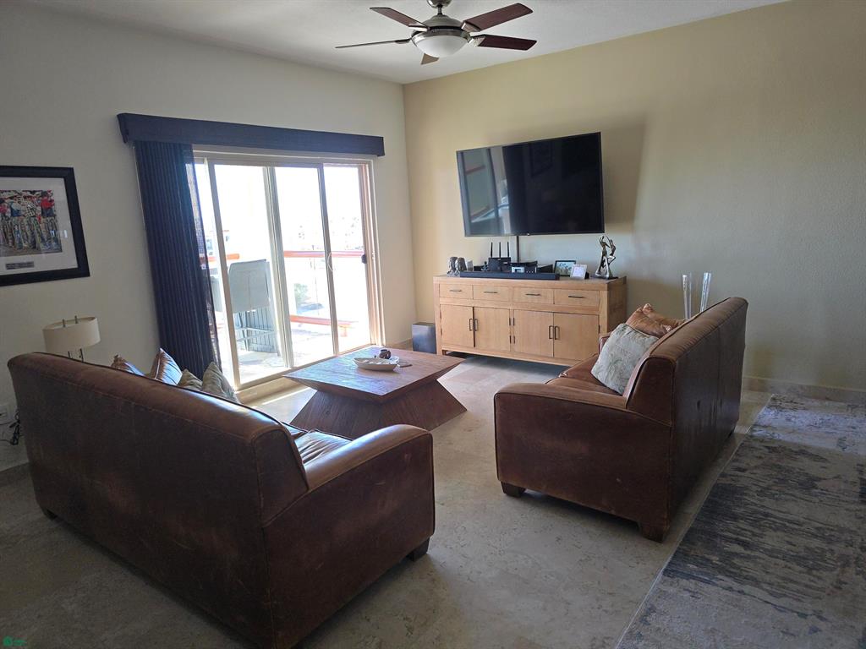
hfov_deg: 73.9
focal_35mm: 23
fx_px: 575
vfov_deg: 58.9
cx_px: 433
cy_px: 324
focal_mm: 6.3
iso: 125
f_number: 1.7
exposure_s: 1/180
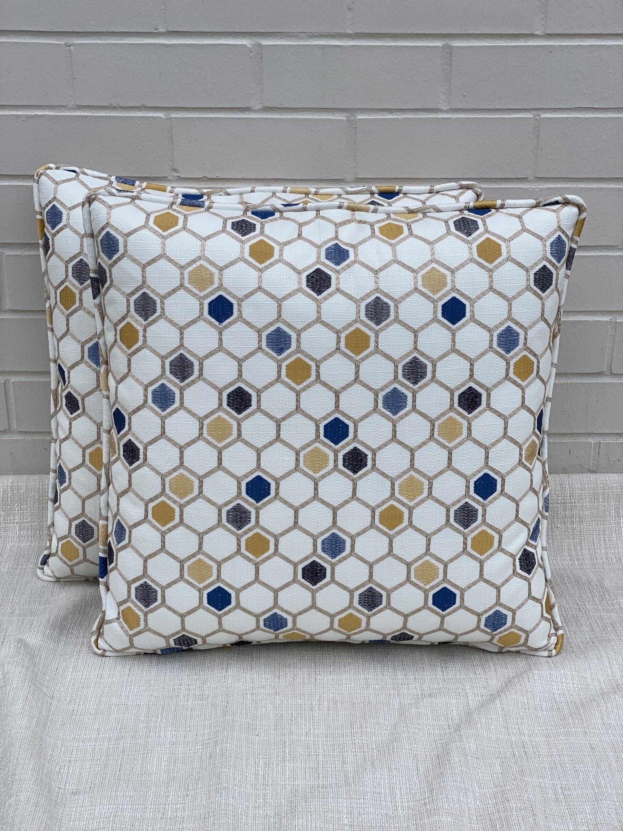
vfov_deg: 36.8
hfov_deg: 28.0
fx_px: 1248
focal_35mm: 52
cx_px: 312
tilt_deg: -22.5
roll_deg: -1.0
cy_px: 416
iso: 20
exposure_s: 1/592
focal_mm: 6
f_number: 2
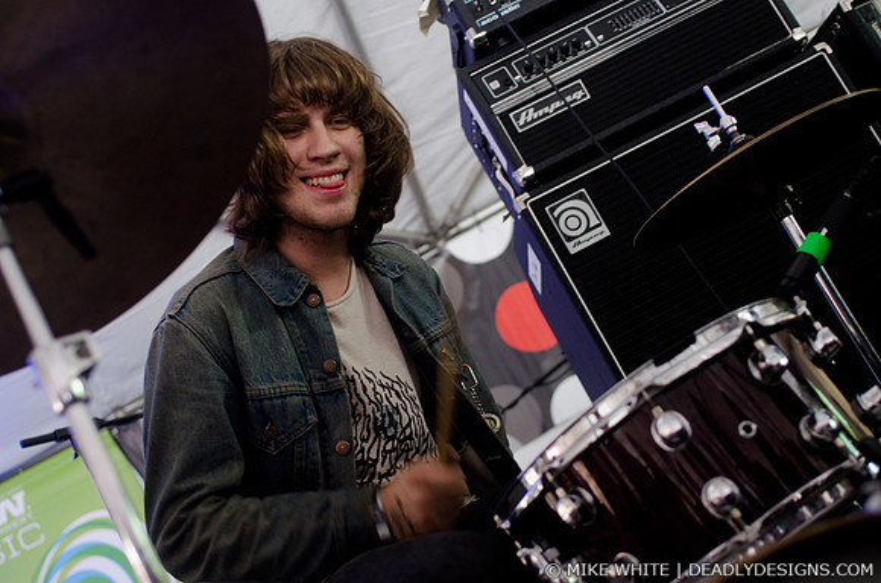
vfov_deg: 25.6
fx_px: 1282
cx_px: 440
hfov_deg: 37.9
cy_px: 292
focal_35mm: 52
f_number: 2.8
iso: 400
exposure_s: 1/60
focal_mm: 35
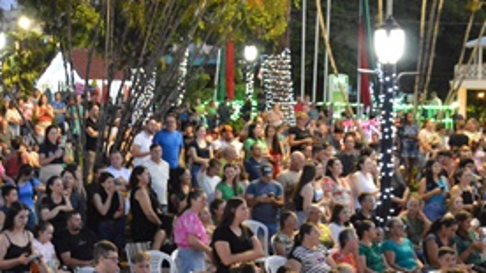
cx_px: 37
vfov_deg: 16.0
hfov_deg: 27.1
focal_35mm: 75
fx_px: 966
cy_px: 89
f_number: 3.8
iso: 3200
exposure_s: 1/30
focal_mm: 22
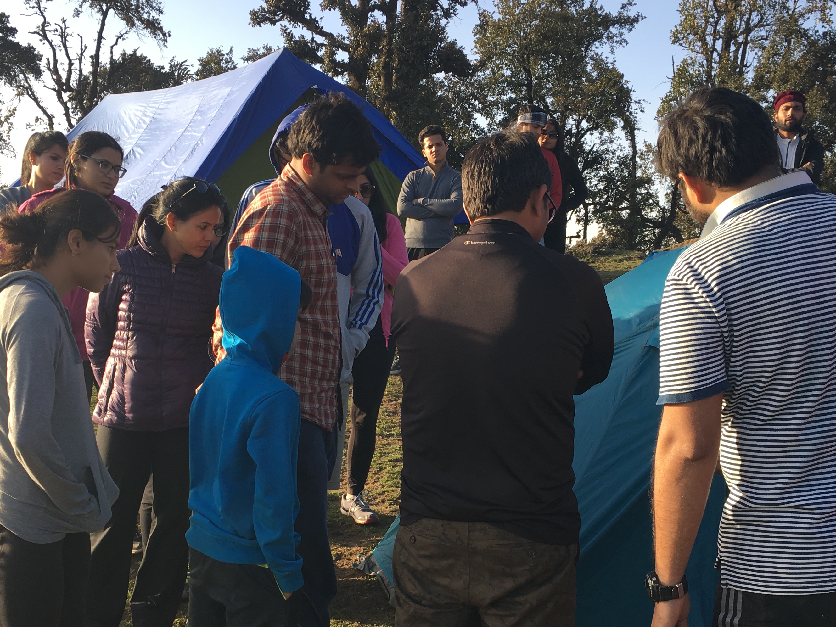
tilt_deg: -4.9
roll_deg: -4.7
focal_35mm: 44
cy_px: 418
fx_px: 1063
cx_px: 405
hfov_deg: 42.9
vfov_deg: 32.6
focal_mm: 4.15
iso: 25
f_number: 2.2
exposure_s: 1/359
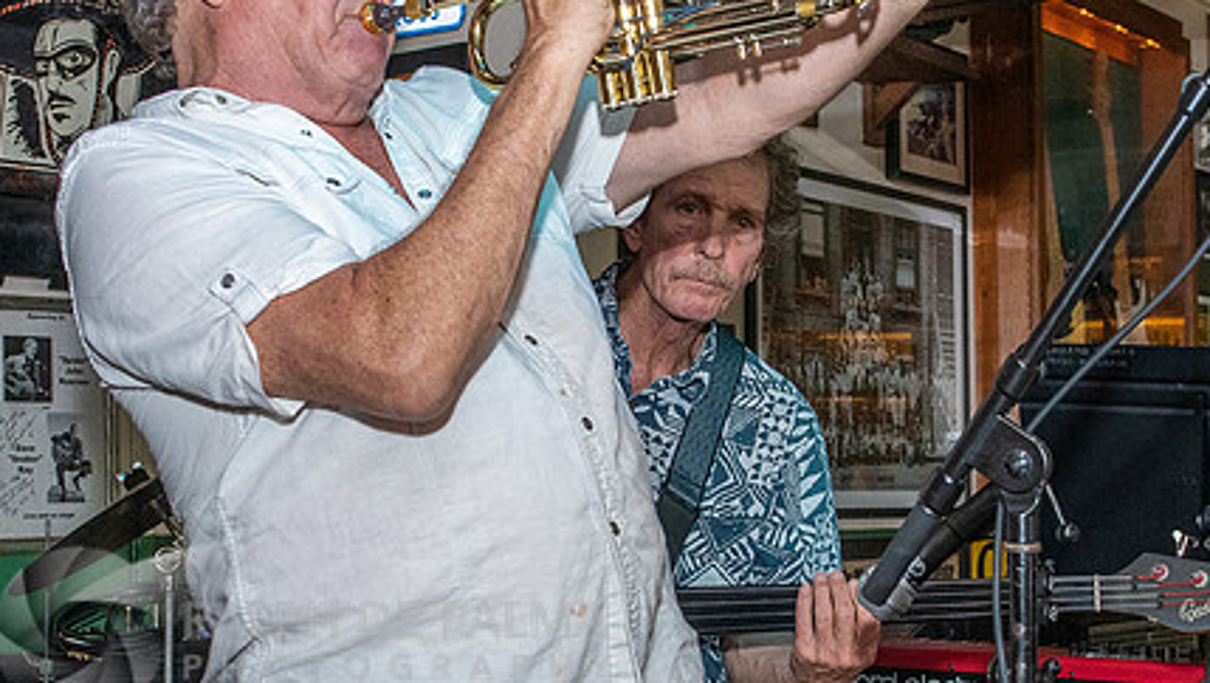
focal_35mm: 70
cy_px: 382
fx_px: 2247
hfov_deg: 30.1
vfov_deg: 17.3
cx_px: 543
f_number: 5.6
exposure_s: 1/160
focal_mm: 29
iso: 1600
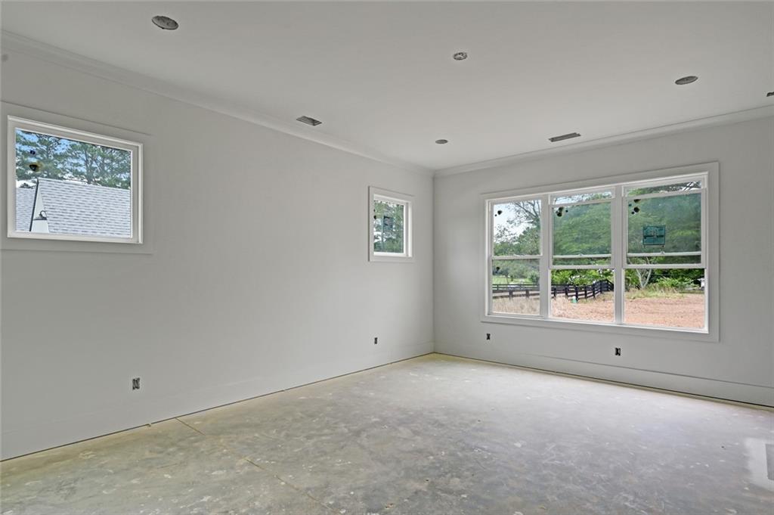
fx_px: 397
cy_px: 258
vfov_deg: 65.9
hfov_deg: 88.5
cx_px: 387
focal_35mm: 18
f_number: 7.1
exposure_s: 1/80
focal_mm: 18.5
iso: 100
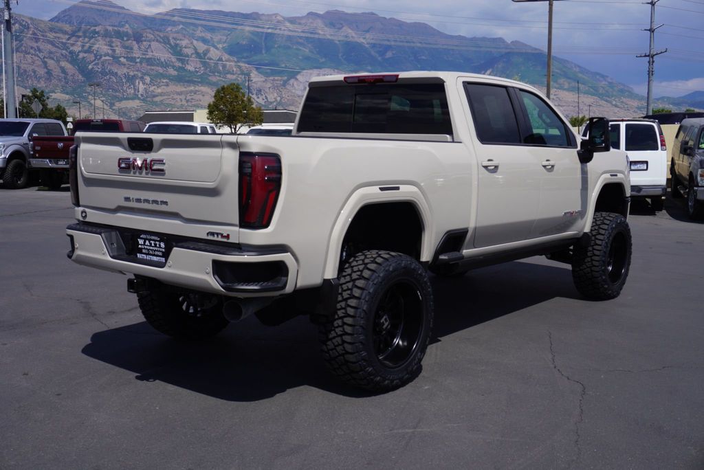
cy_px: 235
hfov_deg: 49.5
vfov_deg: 34.3
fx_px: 763
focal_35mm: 39
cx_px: 352
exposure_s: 1/250
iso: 100
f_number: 11
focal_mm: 26
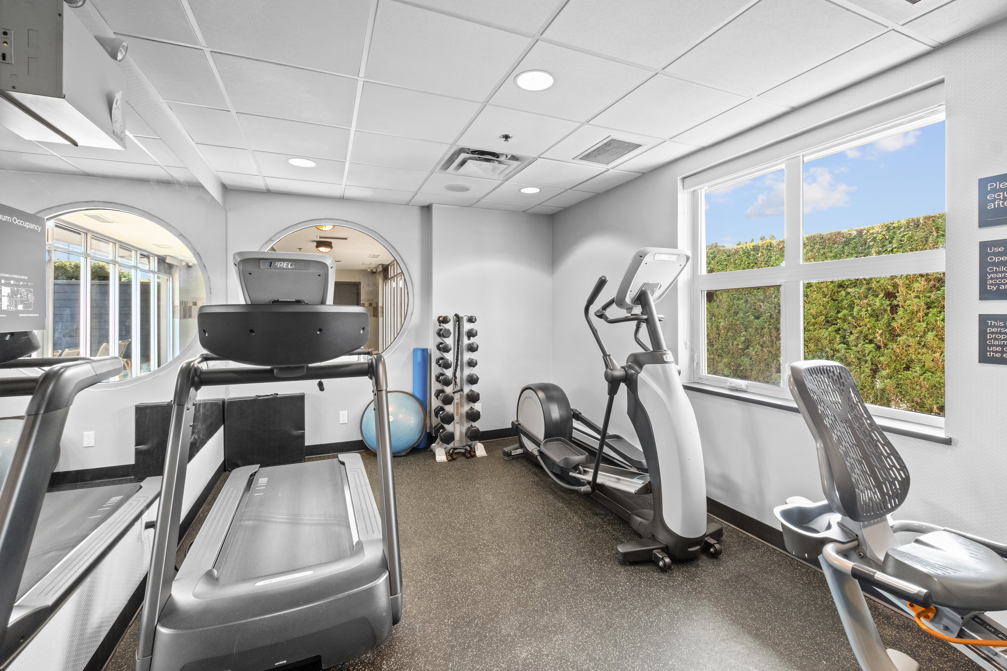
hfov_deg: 100.4
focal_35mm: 15
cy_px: 336
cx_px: 504
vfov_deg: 77.3
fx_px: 420
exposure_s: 1/2
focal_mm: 10
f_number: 11
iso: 640
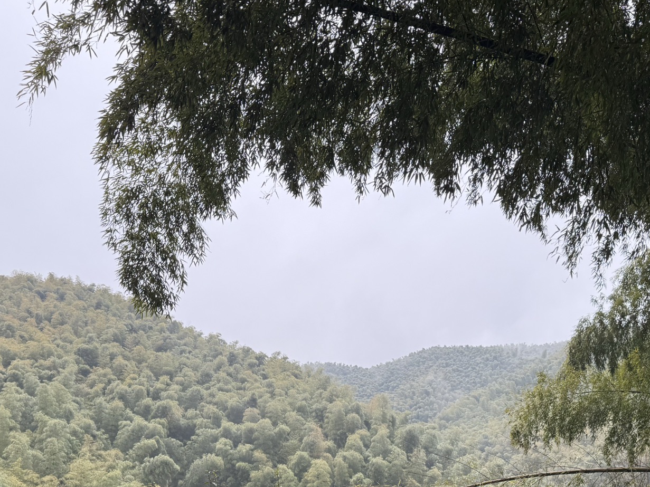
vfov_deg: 35.7
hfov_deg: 47.8
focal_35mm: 39
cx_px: 342
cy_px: 385
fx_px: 732
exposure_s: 1/433
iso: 80
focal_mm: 6.76
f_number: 1.78
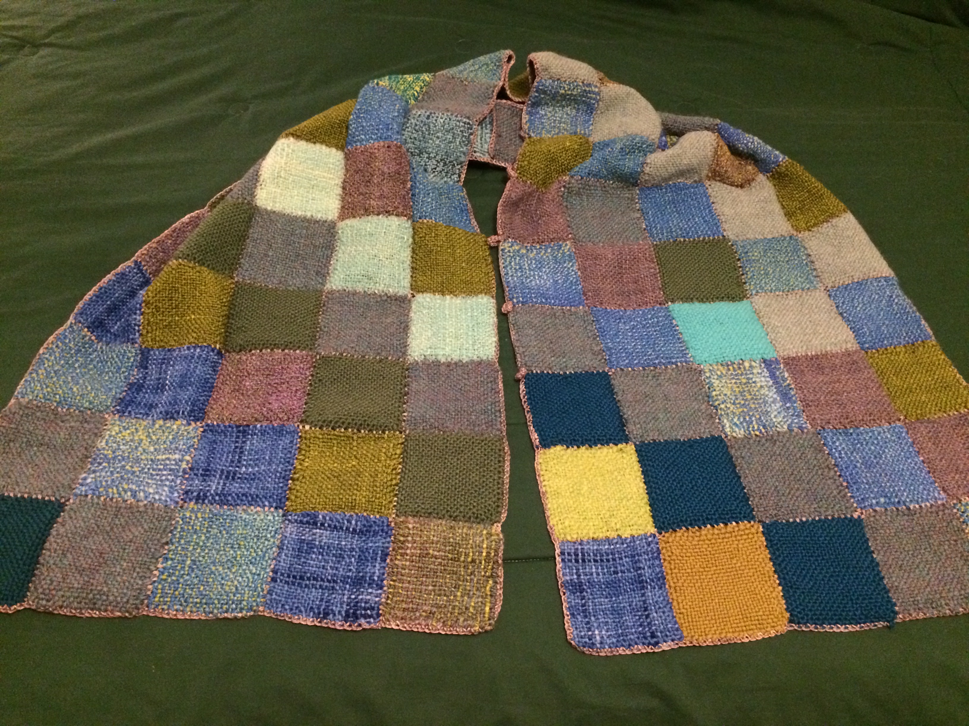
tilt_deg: -53.9
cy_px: 363
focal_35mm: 29
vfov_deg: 48.2
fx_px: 812
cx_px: 484
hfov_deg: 61.7
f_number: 2.2
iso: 320
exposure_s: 1/15
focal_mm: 4.15
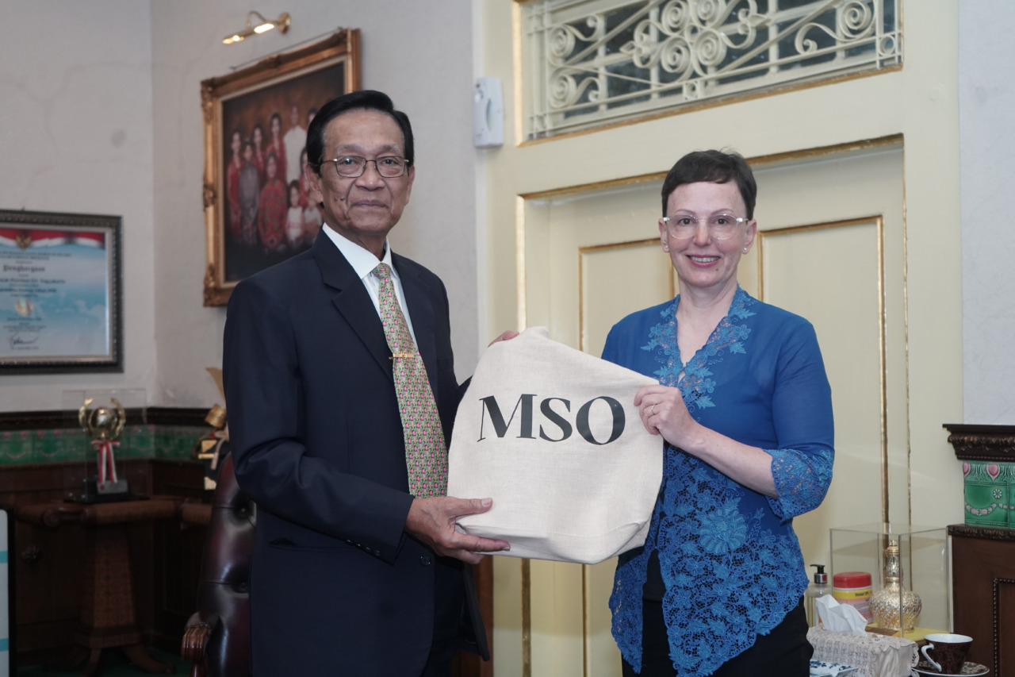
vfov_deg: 28.6
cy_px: 338
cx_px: 508
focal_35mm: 47
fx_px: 1325
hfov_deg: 41.9
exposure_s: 1/160
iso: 2500
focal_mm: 47
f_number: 4.5
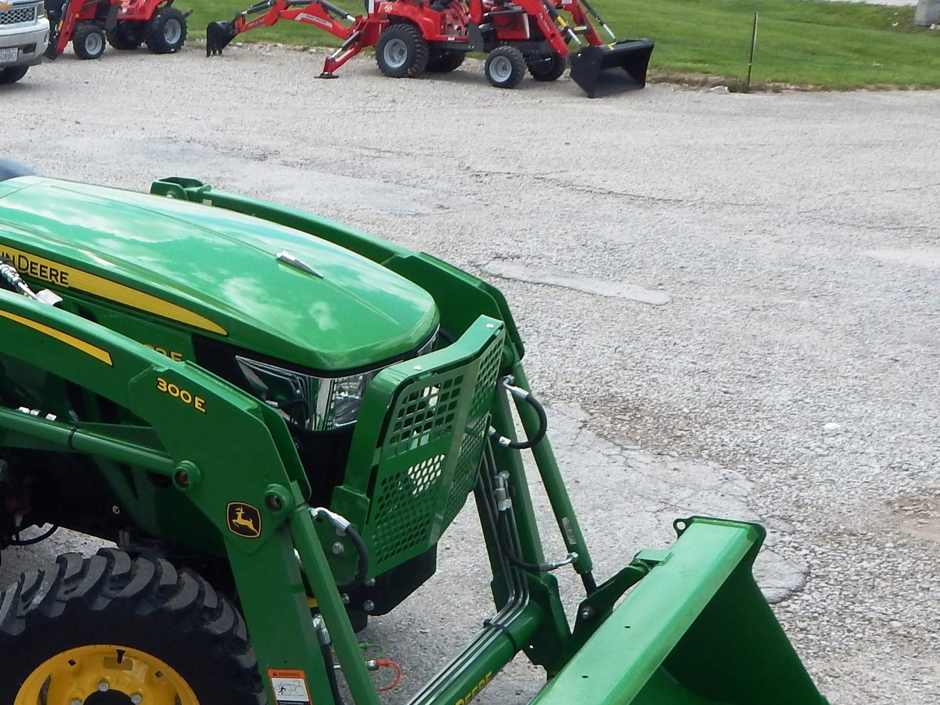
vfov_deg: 27.9
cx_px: 109
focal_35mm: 52
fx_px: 1412
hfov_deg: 34.9
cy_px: 452
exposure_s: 1/800
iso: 125
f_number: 3
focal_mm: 4
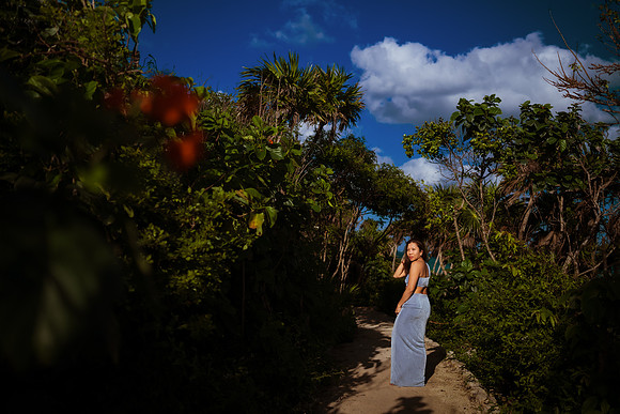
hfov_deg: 54.4
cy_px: 207
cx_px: 310
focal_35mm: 35
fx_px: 603
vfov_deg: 37.9
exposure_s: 1/8000
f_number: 2
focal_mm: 35
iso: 50
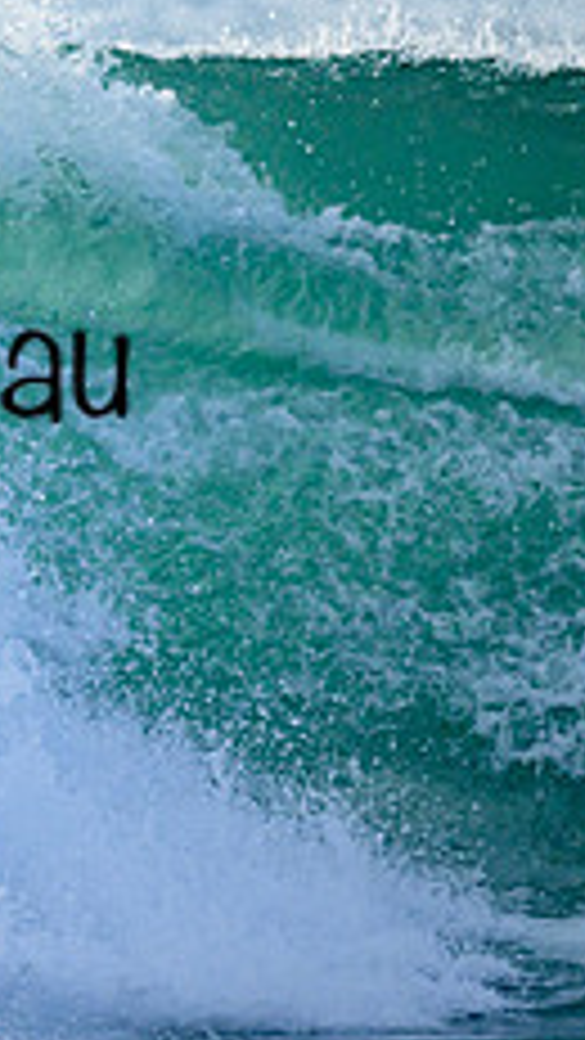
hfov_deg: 0.5
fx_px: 64671
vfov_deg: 0.9
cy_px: 355
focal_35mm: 2346
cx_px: -495
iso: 320
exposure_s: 1/2500
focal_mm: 800
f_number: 6.3
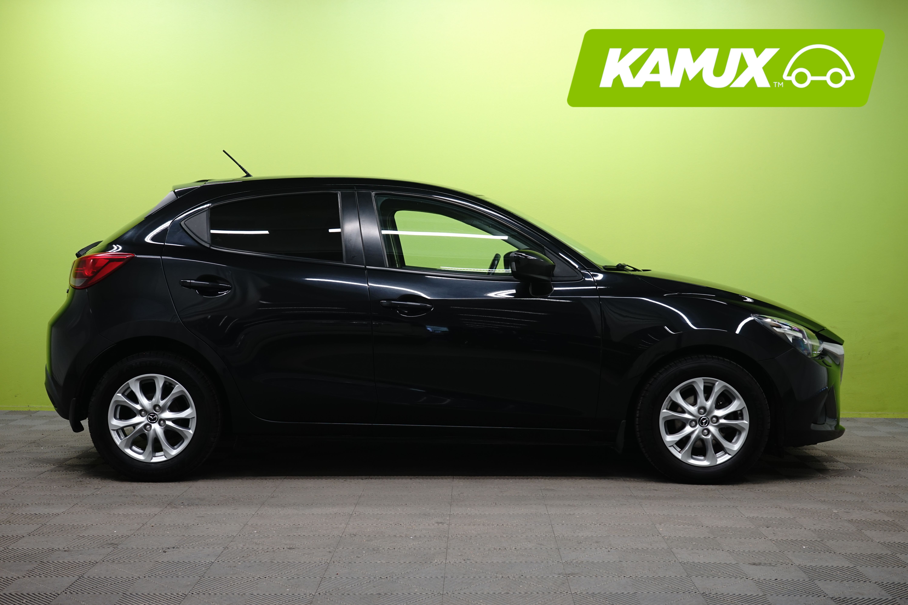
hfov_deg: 41.9
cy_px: 302
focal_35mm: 47
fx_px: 1185
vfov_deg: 28.6
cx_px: 454
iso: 500
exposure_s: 1/6
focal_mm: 47
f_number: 8
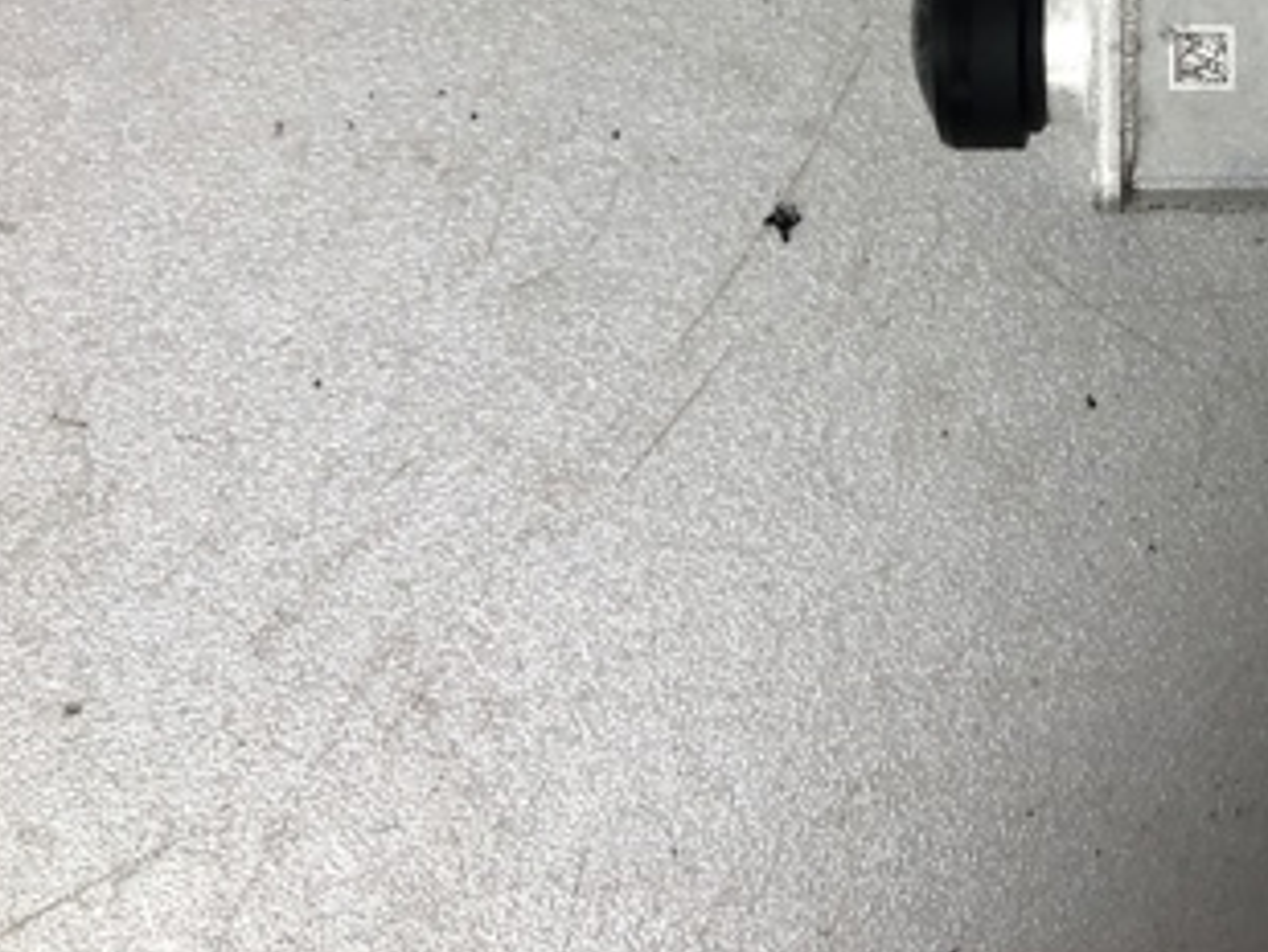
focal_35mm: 58
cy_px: 21
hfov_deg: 30.8
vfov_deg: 24.2
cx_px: 1268
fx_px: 2125
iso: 40
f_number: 1.8
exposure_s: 1/33
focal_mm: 4
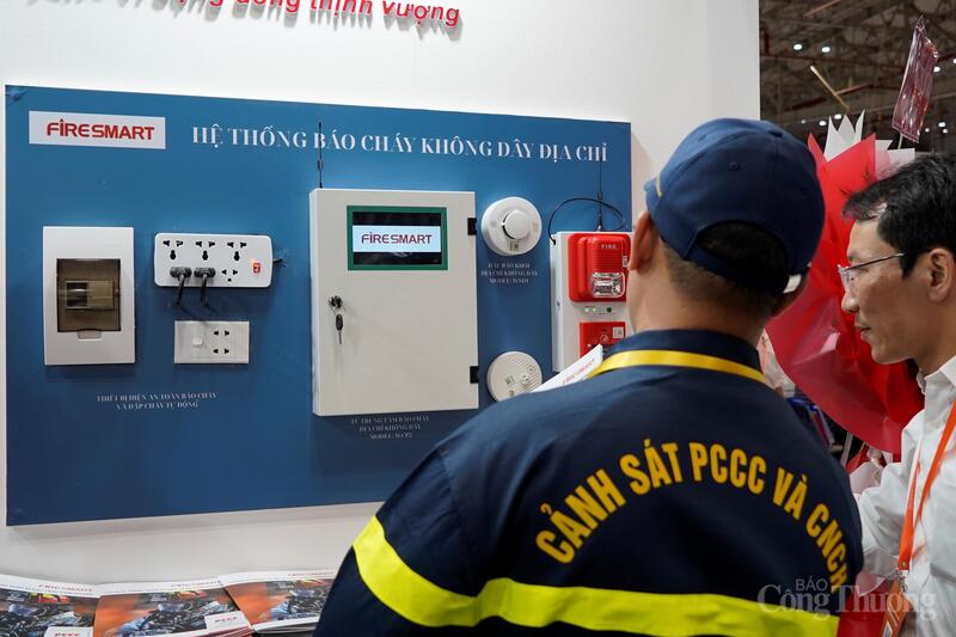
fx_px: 956
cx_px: 478
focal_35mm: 36
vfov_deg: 36.9
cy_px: 318
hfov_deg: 53.1
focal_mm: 24
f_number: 4
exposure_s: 1/160
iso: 500
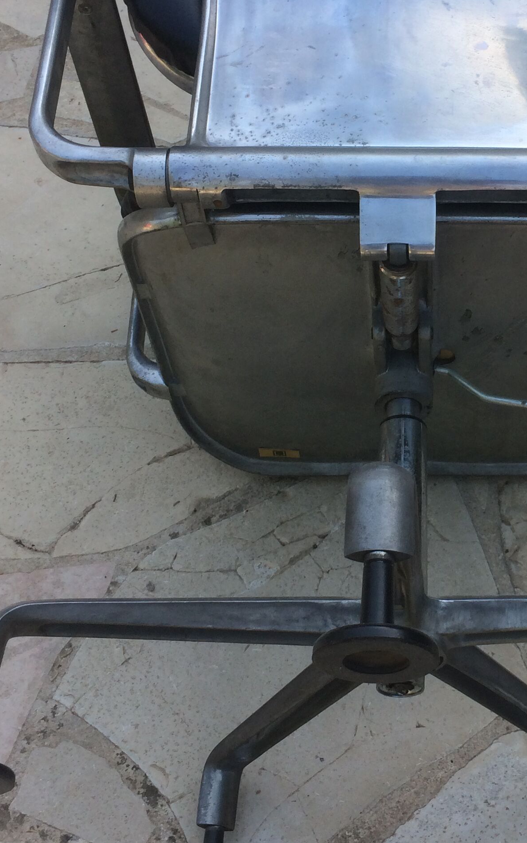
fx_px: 1218
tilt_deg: -58.7
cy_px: 362
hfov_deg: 24.0
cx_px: 437
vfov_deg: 38.1
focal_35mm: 53
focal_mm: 4.15
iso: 32
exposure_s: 1/394
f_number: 2.2
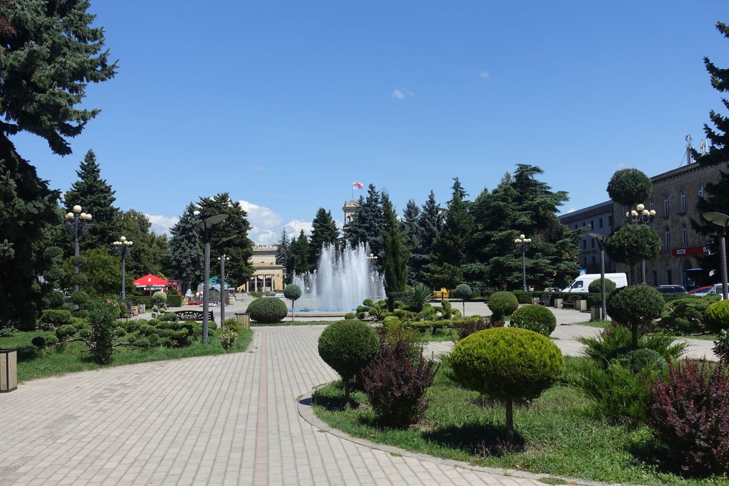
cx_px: 364
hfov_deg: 54.4
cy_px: 243
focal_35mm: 35
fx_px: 709
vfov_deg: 37.9
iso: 125
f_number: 5.6
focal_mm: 12.99
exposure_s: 1/640
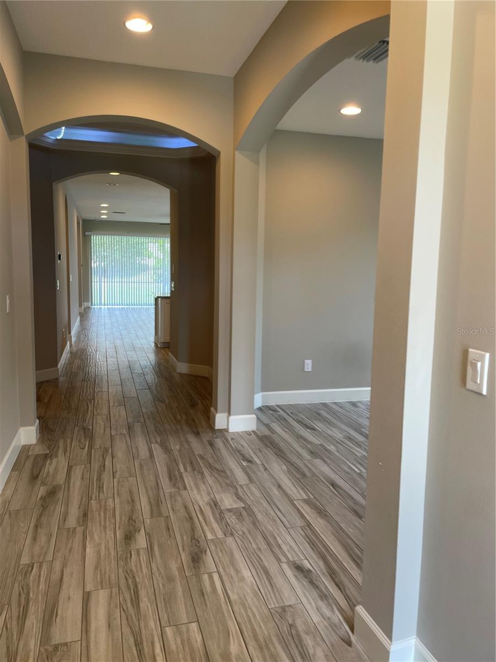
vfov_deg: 67.3
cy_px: 331
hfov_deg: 53.1
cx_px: 248
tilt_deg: -6.1
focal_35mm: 26
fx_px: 497
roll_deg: -0.9
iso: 64
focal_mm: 4.2
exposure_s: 1/60
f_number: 1.6
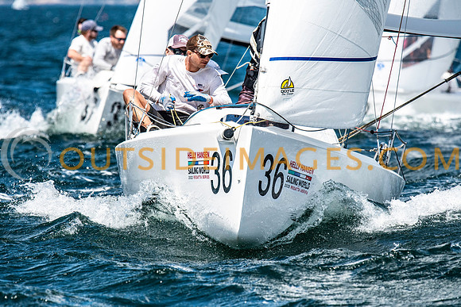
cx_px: 230
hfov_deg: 4.6
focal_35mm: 450
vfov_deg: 3.1
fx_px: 5764
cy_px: 154
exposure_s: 1/4000
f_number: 5.6
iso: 500
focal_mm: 300
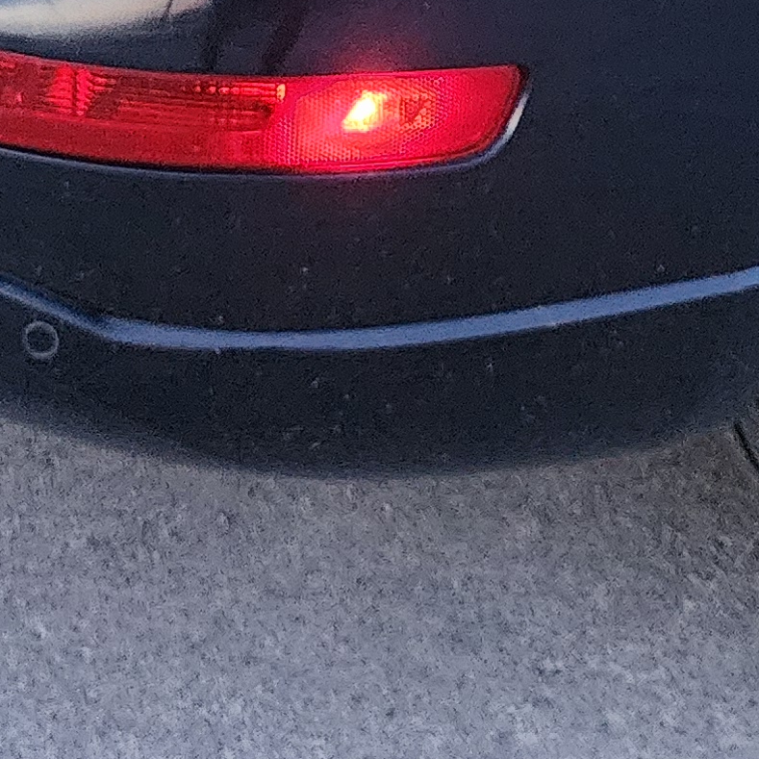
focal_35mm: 103
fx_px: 2555
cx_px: 716
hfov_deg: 16.6
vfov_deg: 14.5
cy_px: -664
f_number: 1.8
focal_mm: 6.4
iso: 800
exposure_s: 1/120
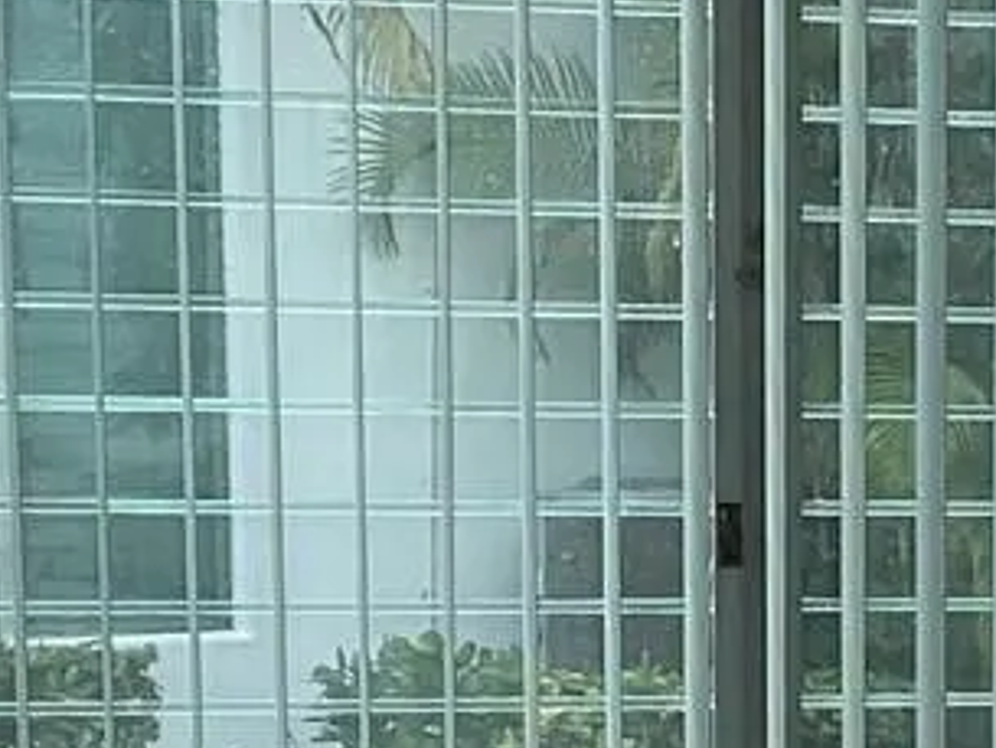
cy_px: 869
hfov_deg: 12.7
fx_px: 4375
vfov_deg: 9.6
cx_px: 1215
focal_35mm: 152
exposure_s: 1/264
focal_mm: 3
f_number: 1.8
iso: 16
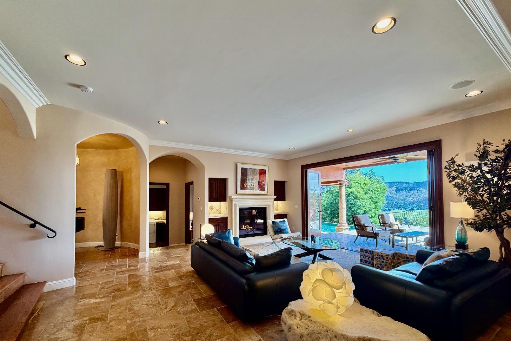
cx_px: 249
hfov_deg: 100.4
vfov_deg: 77.0
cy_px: 192
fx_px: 213
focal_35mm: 15
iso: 125
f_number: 2.2
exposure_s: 1/120
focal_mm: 2.22
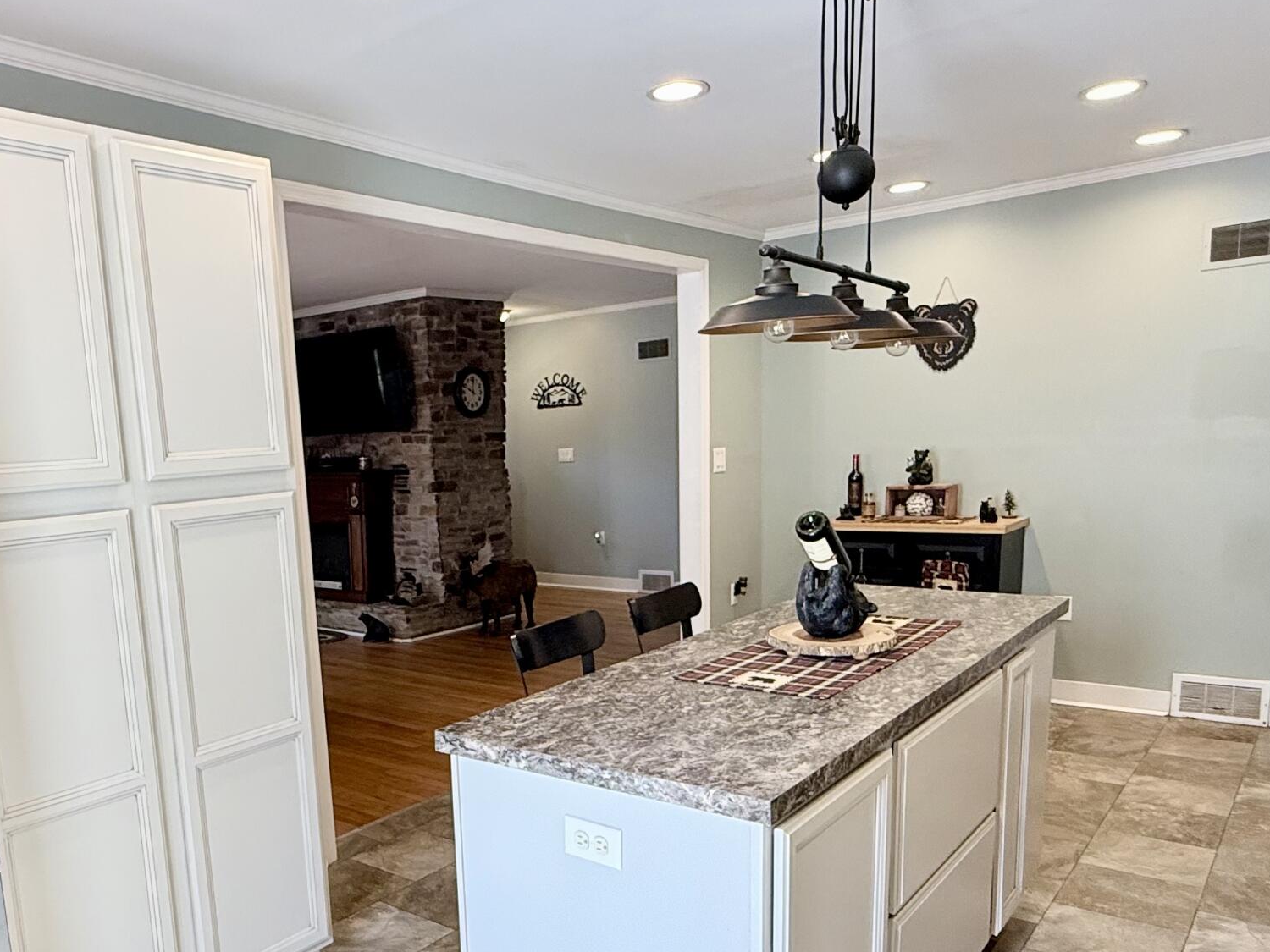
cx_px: 453
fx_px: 1027
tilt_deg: -9.3
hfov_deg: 62.3
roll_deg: +3.0
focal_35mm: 28
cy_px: 618
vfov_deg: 49.1
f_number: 2.2
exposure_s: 1/120
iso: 125
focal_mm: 2.22
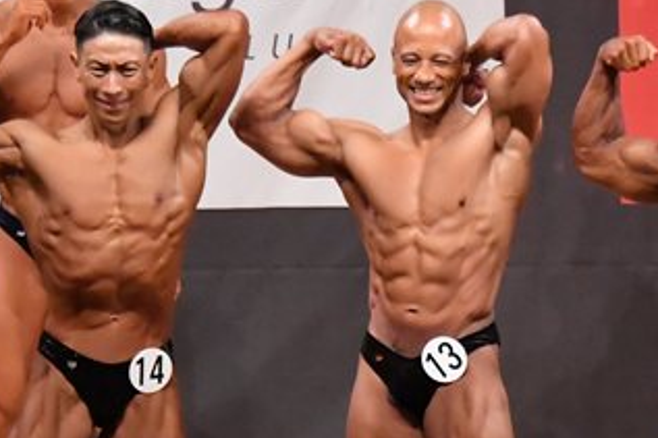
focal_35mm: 494
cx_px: 483
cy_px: 430
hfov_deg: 4.2
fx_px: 9024
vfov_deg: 2.8
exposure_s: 1/400
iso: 10000
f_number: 5.6
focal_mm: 135
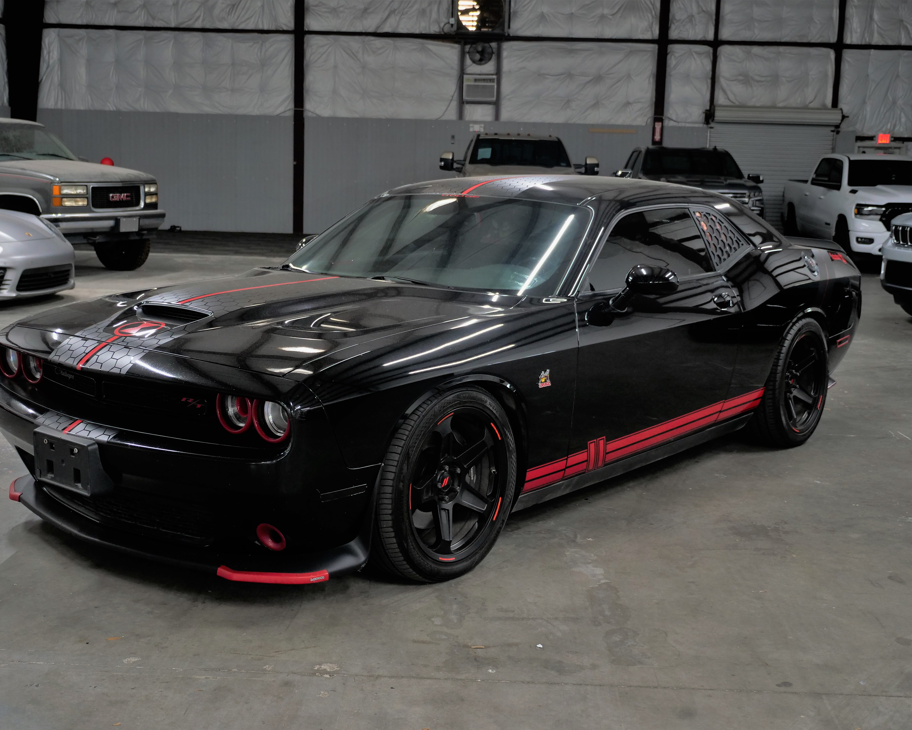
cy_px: 367
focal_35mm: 44
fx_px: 1188
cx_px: 430
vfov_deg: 34.2
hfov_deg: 42.0
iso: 800
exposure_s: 1/60
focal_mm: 21
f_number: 2.8
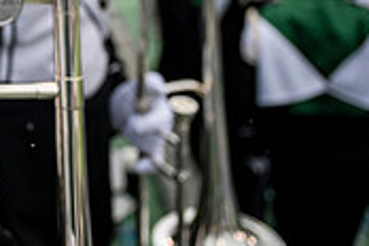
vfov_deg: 15.6
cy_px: -133
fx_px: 820
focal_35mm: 80
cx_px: -144
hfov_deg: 22.1
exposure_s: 1/500
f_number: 2.8
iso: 160
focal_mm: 24
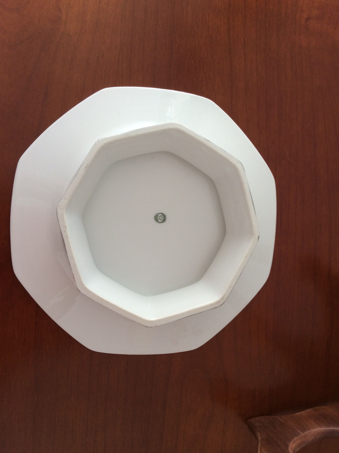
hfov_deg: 44.1
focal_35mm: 32
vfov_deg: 56.9
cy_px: 226
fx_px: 419
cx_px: 170
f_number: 2.4
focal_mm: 3.3
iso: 32
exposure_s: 1/50
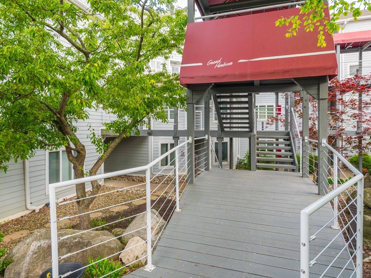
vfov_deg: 63.5
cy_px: 141
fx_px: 225
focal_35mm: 21
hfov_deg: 78.9
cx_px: 173
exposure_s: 1/80
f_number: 8
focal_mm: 19
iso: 250
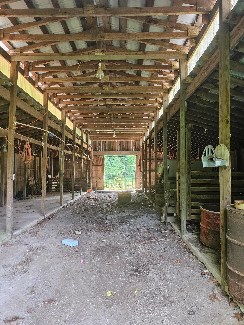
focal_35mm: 23
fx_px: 216
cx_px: 122
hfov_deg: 58.9
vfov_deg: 73.9
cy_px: 162
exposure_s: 1/120
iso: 200
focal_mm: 6.3
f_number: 1.7
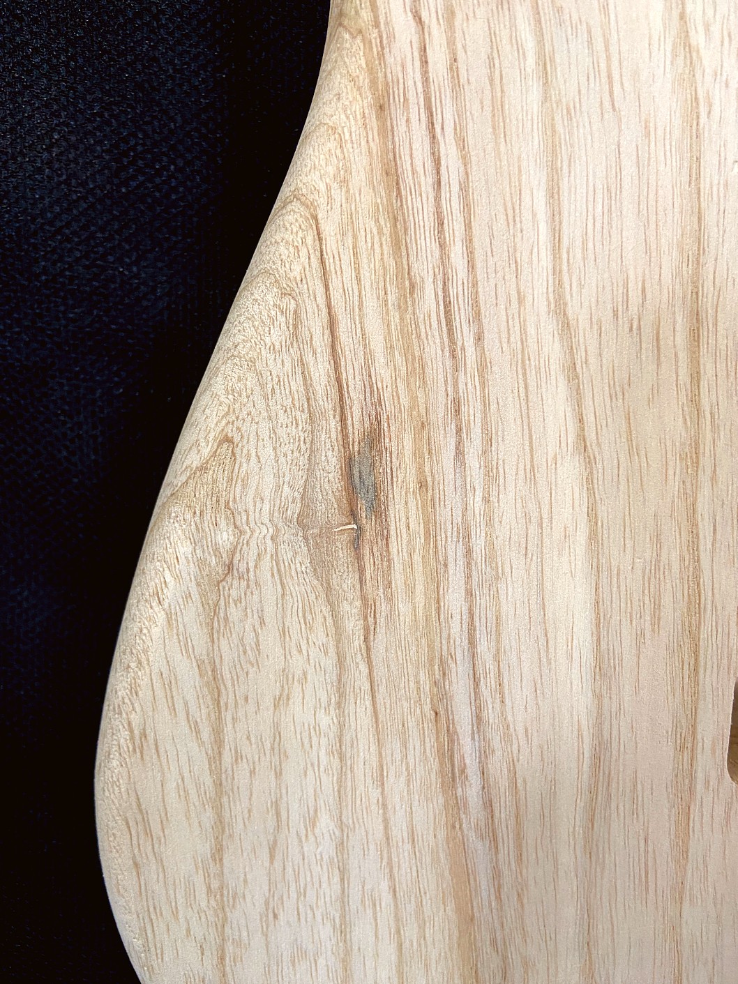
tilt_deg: -24.3
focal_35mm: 26
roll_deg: +1.0
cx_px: 369
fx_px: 739
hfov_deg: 53.1
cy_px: 492
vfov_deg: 67.3
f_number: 1.8
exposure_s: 1/60
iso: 125
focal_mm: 4.25
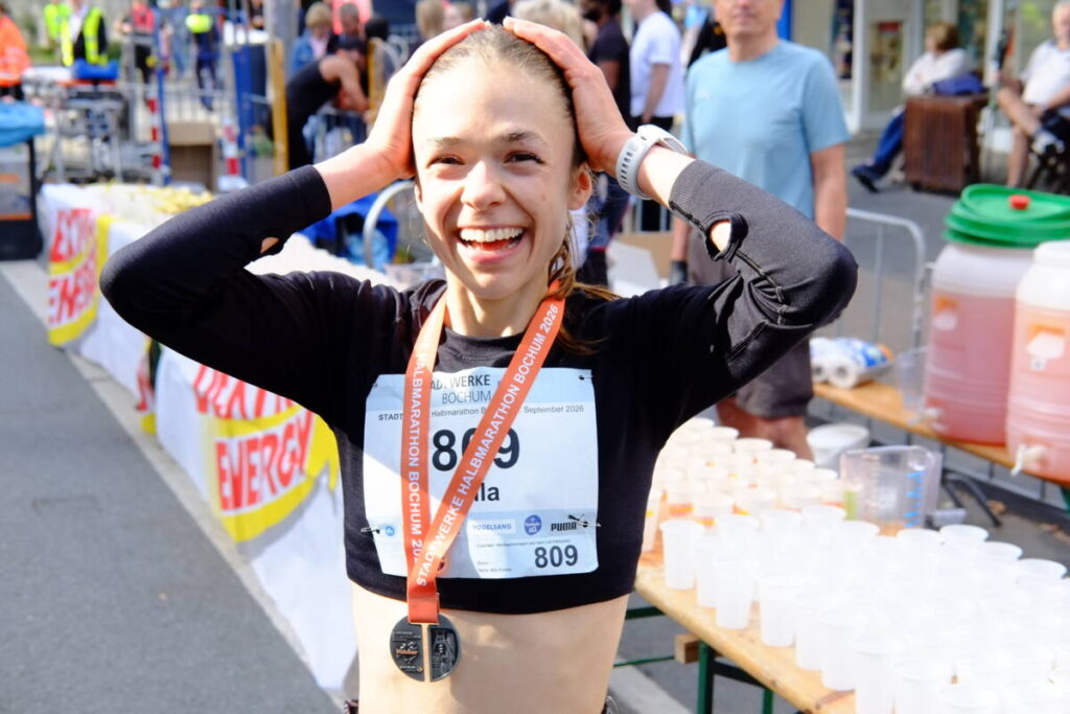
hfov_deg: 37.5
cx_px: 535
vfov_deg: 25.5
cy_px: 357
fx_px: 1575
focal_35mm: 53
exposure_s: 1/400
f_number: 5.6
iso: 1600
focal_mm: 35
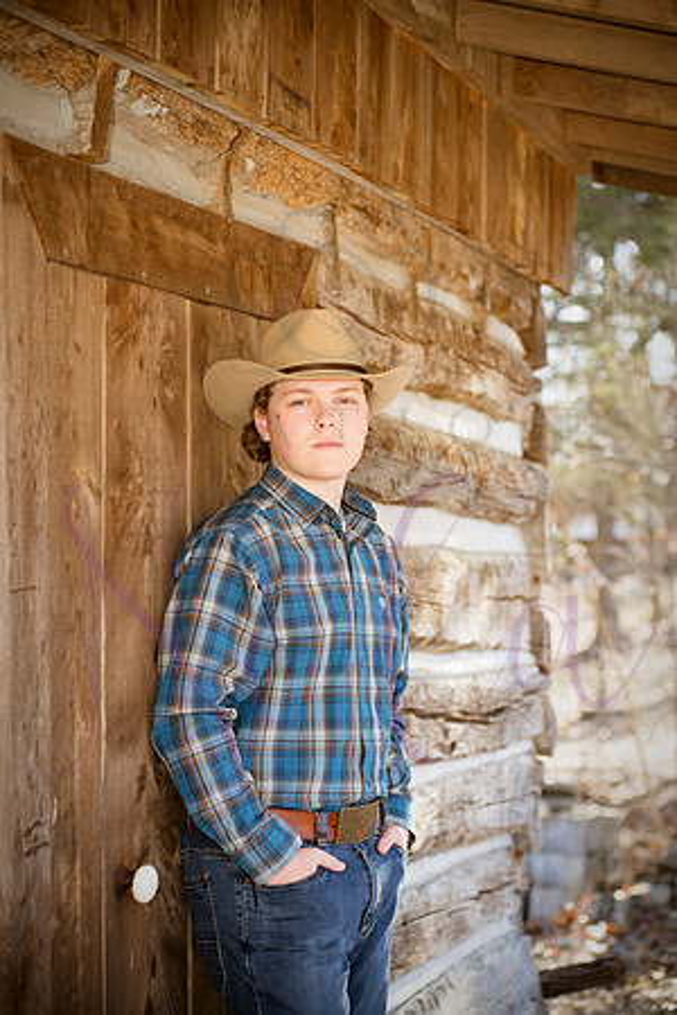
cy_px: 508
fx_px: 2256
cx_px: 338
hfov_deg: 17.1
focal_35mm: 80
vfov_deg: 25.4
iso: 800
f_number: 4.5
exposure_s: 1/500
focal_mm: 80
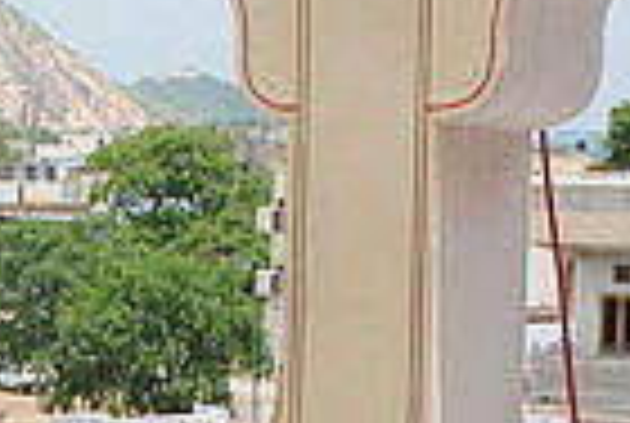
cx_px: -184
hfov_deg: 11.9
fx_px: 2929
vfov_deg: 8.1
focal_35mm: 167
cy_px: 569
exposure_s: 1/400
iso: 200
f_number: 8
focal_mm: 20
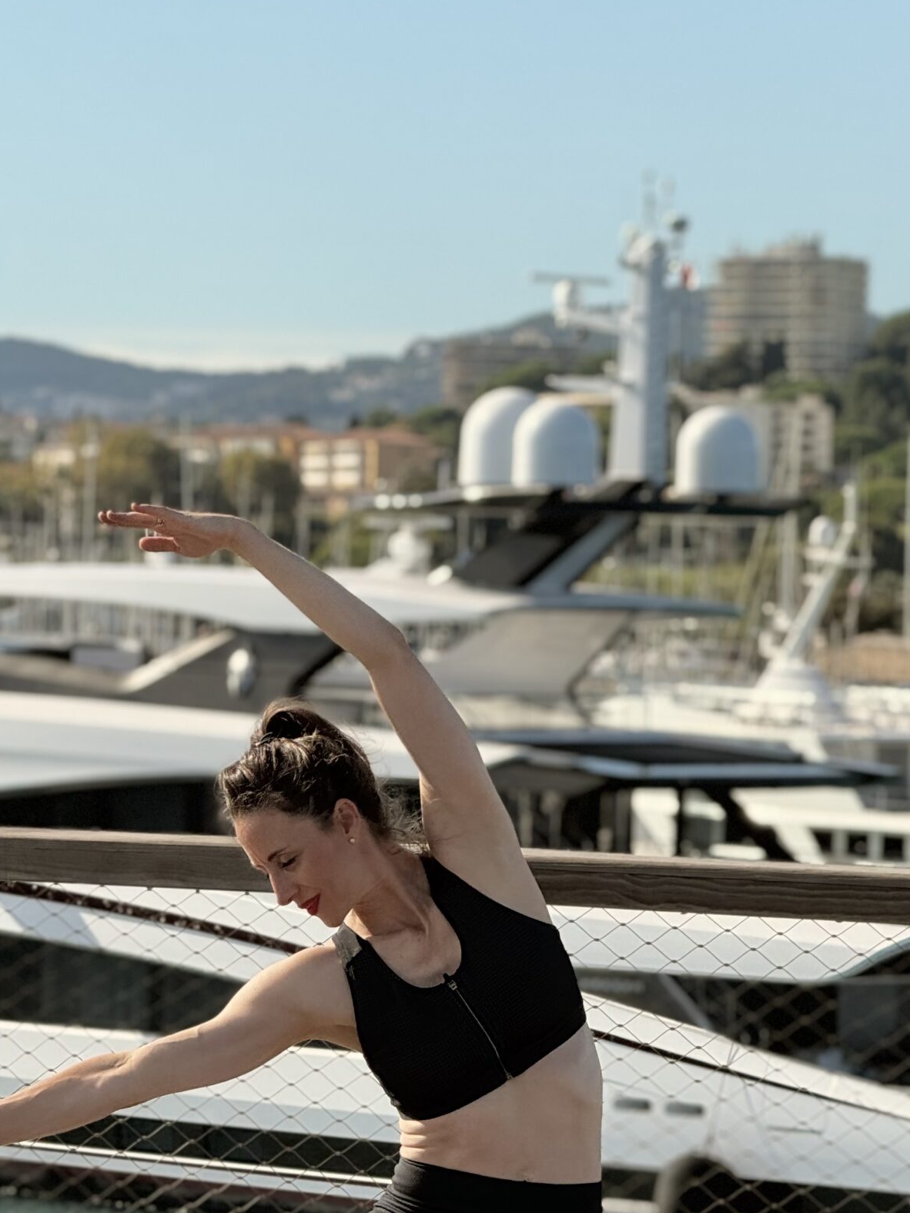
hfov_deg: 7.6
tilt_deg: +0.9
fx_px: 6832
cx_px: 263
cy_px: 488
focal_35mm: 195
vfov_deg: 10.1
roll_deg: -1.5
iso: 50
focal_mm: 15.66
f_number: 2.8
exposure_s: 1/1969
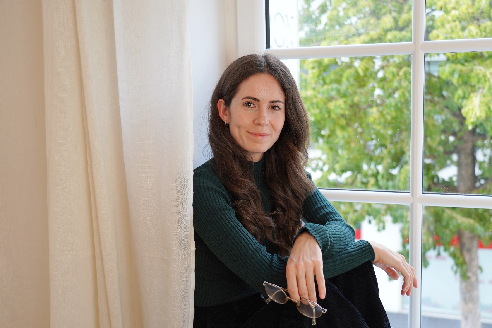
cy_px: 164
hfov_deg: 48.5
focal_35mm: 40
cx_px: 246
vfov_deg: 33.4
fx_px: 547
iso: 400
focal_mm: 40
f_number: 4
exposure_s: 1/161
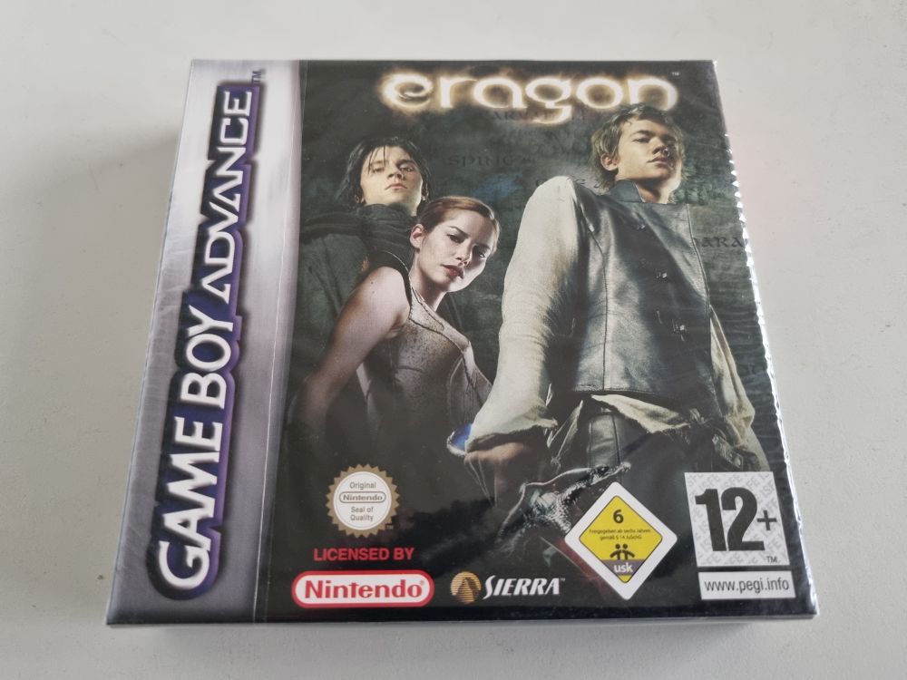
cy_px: 340
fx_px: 681
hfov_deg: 67.3
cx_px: 454
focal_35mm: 26
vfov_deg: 53.1
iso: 500
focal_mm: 5.4
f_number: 1.8
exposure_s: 1/50
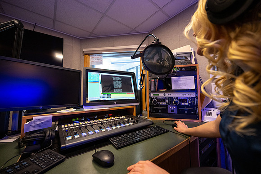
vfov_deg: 81.2
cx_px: 130
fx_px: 102
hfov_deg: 104.2
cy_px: 87
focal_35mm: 14
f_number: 4
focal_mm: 14
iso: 1250
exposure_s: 1/160
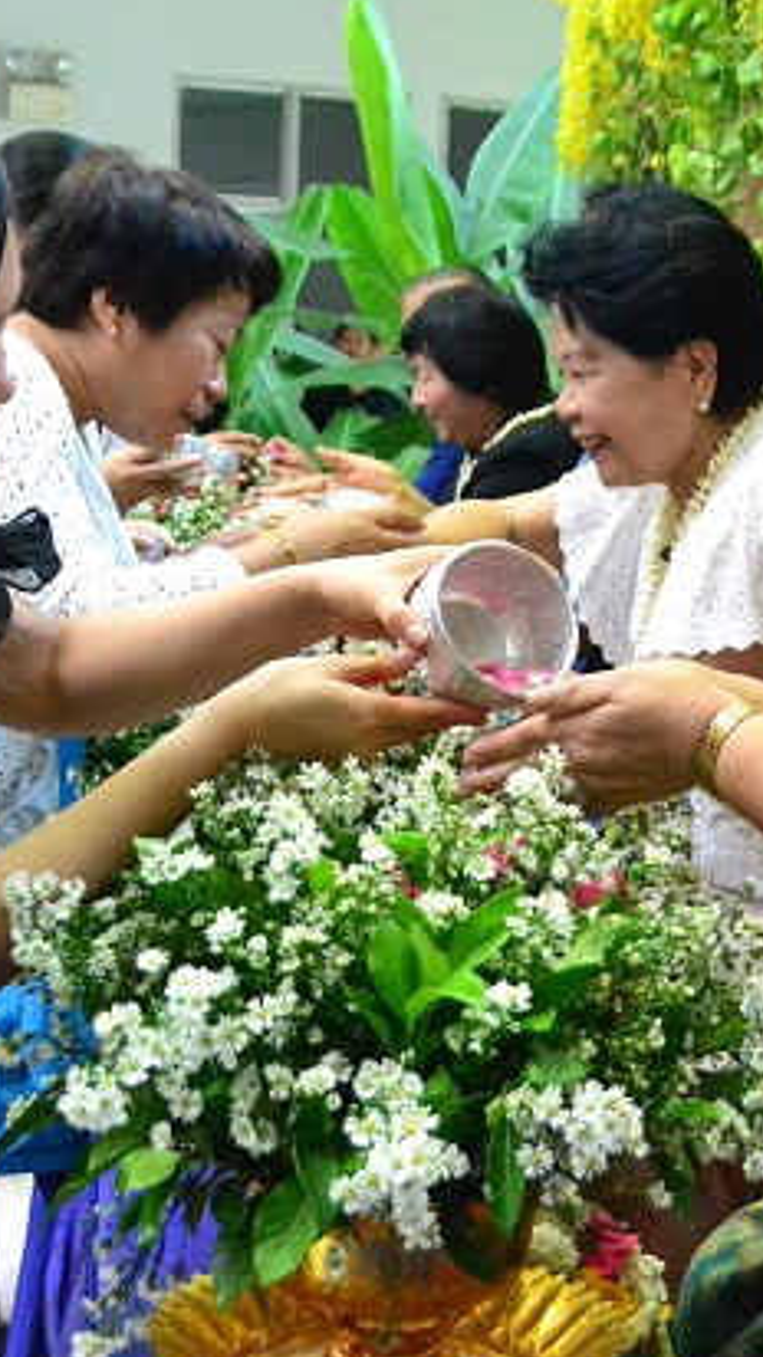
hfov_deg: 16.5
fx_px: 2628
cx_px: 480
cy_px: 573
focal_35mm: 73
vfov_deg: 28.9
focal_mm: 24
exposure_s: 1/160
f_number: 5
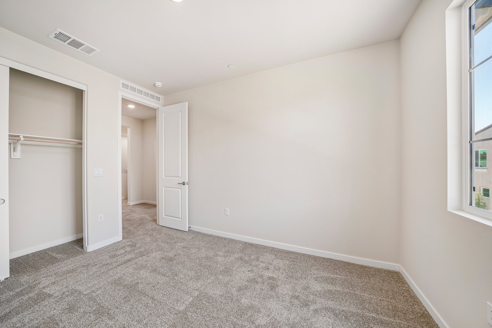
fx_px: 164
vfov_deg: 90.0
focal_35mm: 12
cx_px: 246
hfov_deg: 112.6
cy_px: 164
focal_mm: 12
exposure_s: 1/30
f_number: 7.1
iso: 320
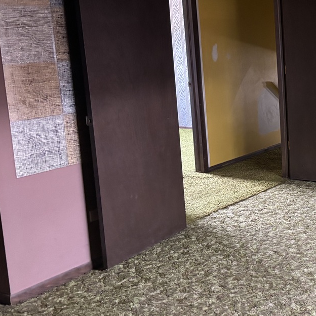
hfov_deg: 28.8
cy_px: 122
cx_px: 359
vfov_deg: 32.1
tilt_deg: -8.5
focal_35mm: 53
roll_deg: +1.0
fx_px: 547
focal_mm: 5.96
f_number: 1.6
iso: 640
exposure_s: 1/33
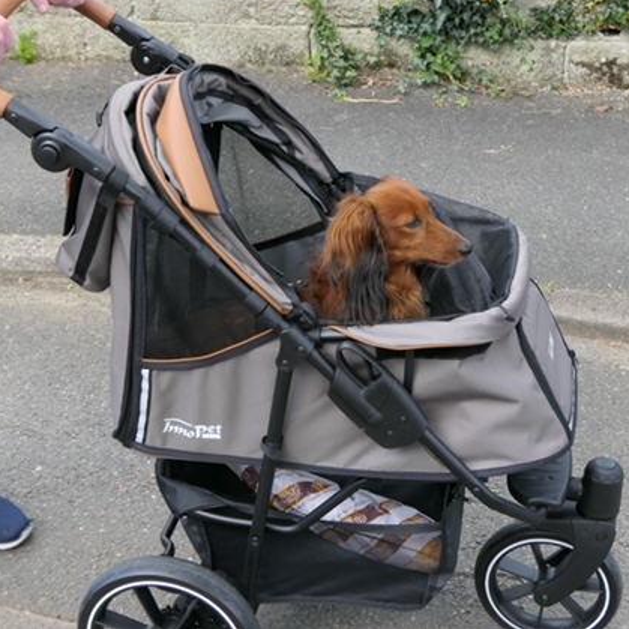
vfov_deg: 28.2
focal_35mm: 61
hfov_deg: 28.2
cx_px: 332
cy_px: 309
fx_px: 1254
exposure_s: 1/80
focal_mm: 17.2
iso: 160
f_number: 5.6
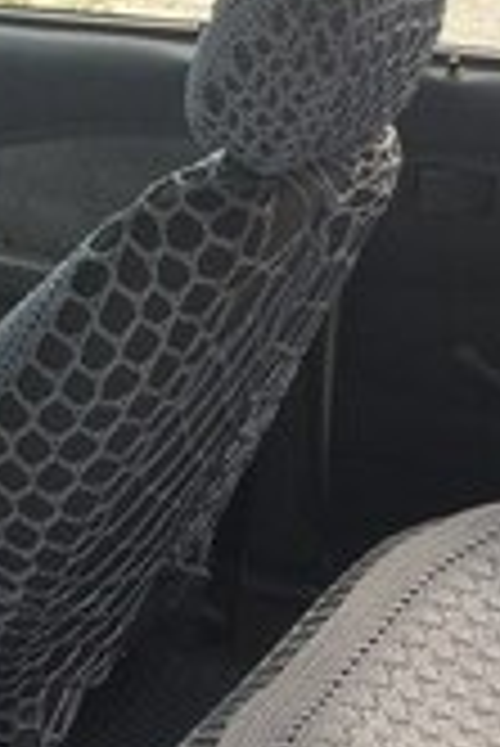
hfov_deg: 15.2
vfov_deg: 21.0
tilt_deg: -36.5
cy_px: 909
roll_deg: -3.1
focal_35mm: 90
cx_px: 194
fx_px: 1871
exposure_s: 1/181
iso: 32
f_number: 2.2
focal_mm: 4.15
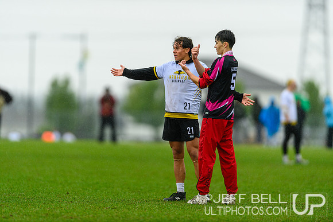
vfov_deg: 3.4
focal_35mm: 400
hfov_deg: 5.2
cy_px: 111
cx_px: 166
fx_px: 3701
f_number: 3.2
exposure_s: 1/1000
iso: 200
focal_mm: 400
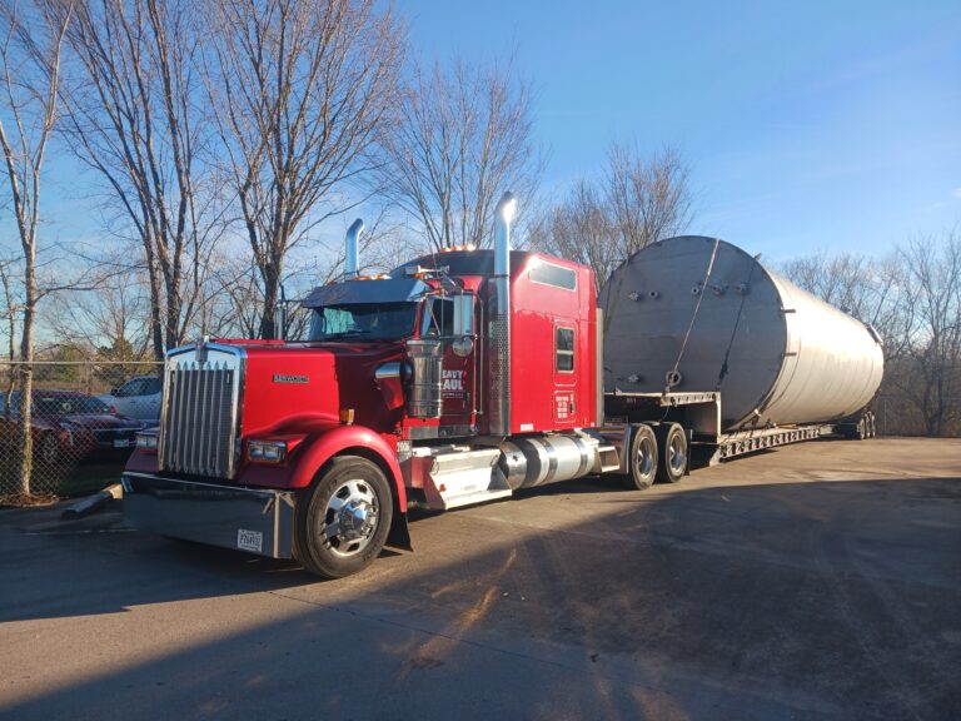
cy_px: 360
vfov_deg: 51.4
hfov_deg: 65.3
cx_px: 480
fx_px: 750
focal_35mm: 27
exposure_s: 1/198
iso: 20
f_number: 1.8
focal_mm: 4
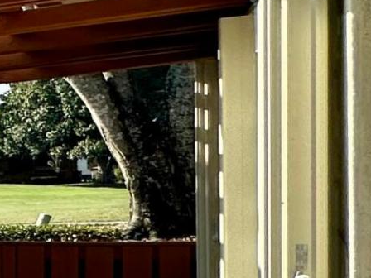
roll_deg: +2.3
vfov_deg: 16.3
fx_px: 965
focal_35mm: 90
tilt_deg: -1.3
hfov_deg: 11.5
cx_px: -746
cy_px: 232
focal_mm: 2.22
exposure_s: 1/1147
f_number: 2.2
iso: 50
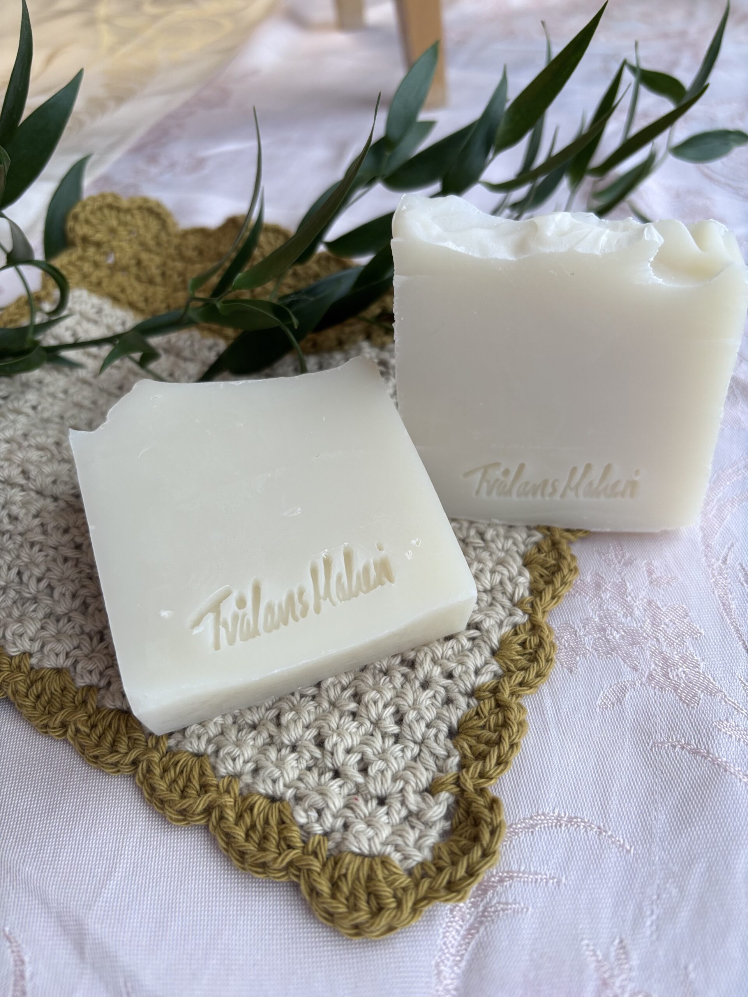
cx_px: 374
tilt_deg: -44.2
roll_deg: +5.3
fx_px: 749
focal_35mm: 26
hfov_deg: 53.1
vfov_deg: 67.3
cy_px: 498
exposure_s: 1/100
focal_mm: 5.96
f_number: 1.6
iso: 50
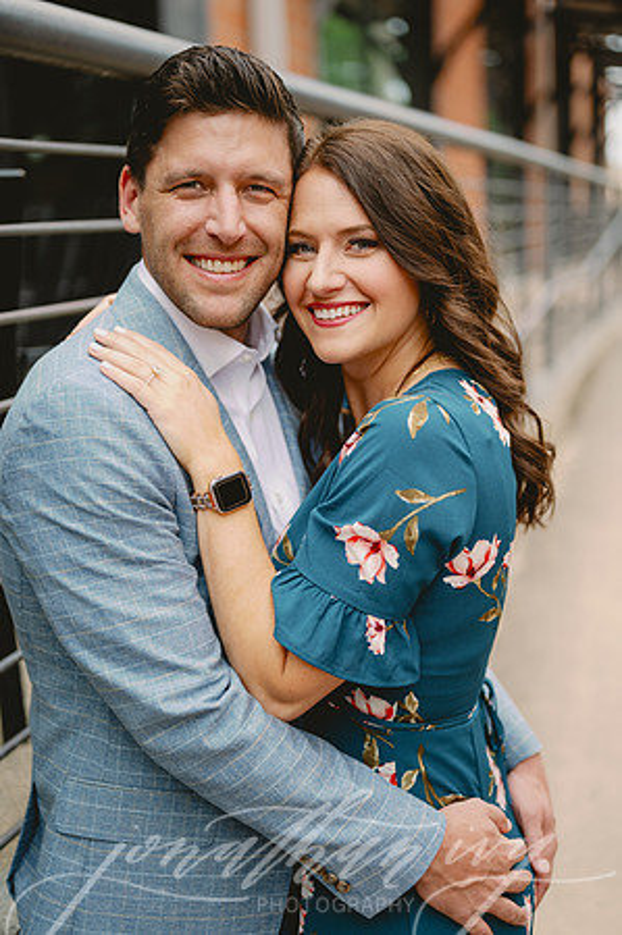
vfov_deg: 39.6
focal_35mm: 50
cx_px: 311
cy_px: 468
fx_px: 1299
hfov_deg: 26.9
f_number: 2
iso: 100
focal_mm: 50
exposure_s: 1/500
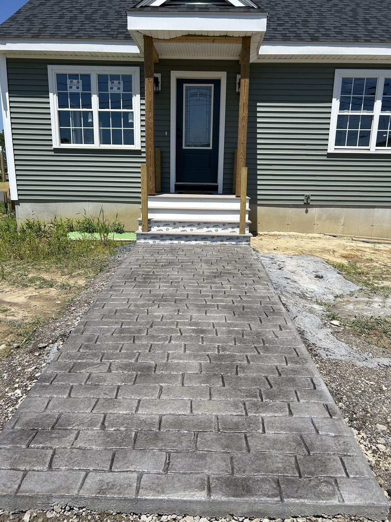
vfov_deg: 67.3
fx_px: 392
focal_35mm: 26
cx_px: 196
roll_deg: -1.1
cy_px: 261
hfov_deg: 53.1
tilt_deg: -12.2
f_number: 1.5
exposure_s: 1/5882
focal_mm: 5.7
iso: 50
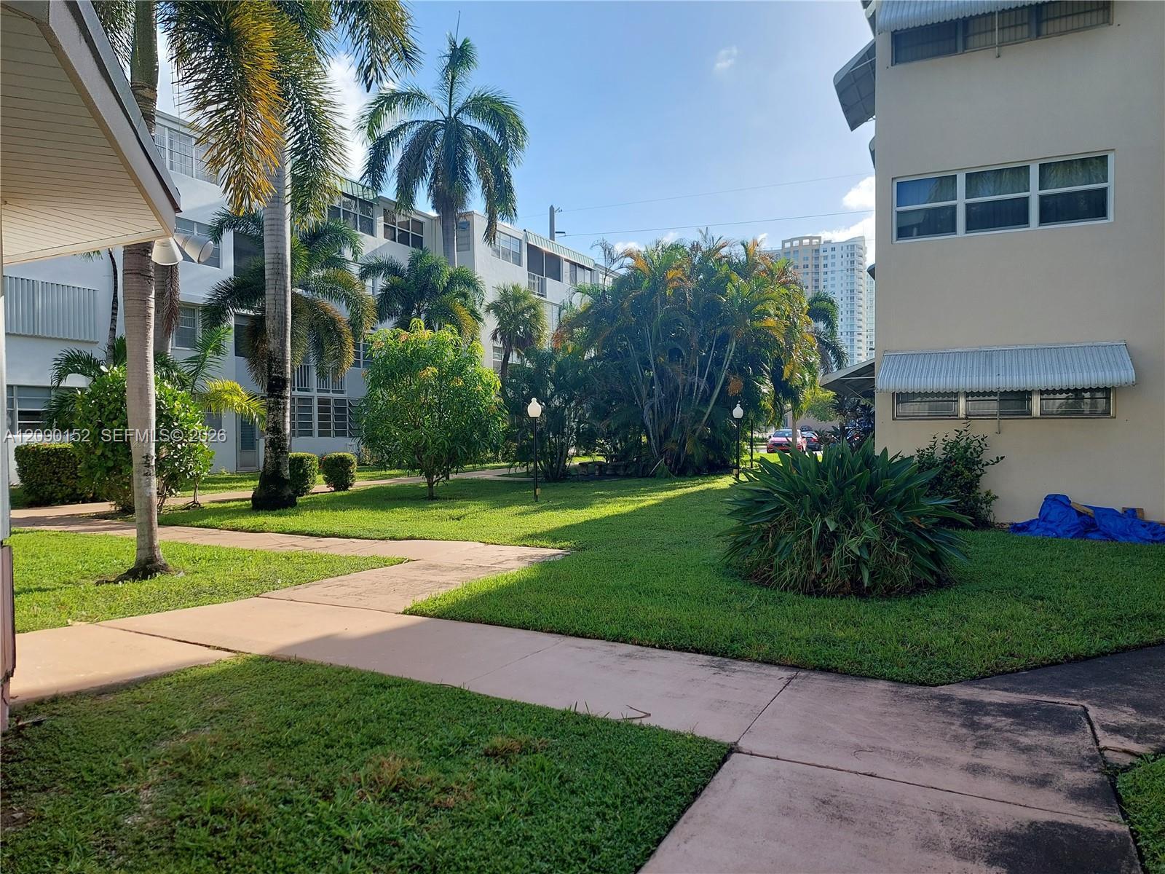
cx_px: 582
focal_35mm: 24
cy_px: 437
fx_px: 808
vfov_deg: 56.8
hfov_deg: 71.6
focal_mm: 5.23
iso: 40
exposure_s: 1/833
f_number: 1.8
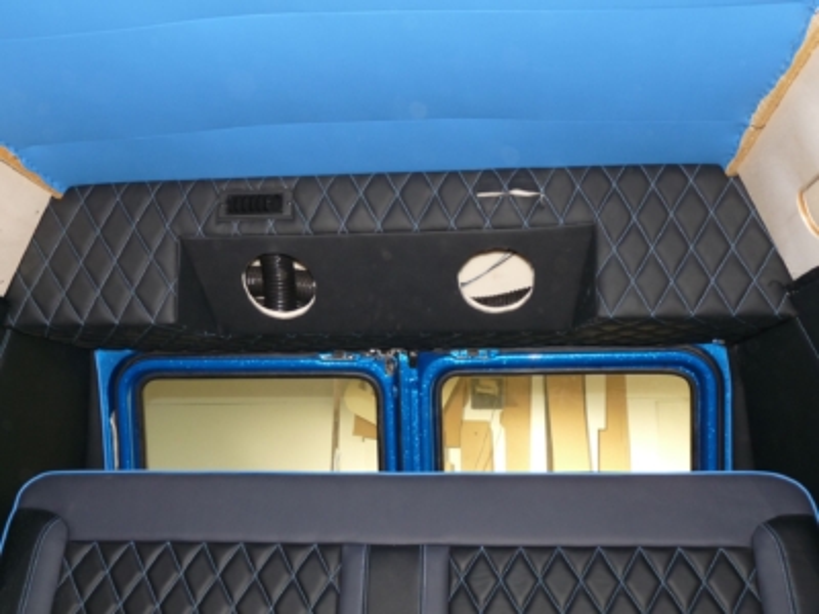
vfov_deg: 33.6
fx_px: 1017
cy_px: 307
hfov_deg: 43.9
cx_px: 410
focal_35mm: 43
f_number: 3
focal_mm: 7.6
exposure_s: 1/30
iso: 160
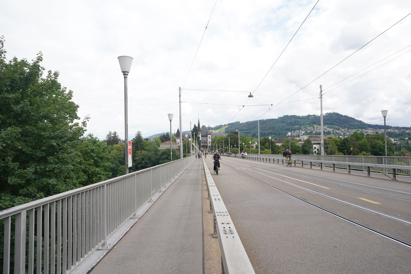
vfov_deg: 53.1
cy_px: 137
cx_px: 206
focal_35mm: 24
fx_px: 274
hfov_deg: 73.7
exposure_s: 1/100
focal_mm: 24
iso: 100
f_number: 9
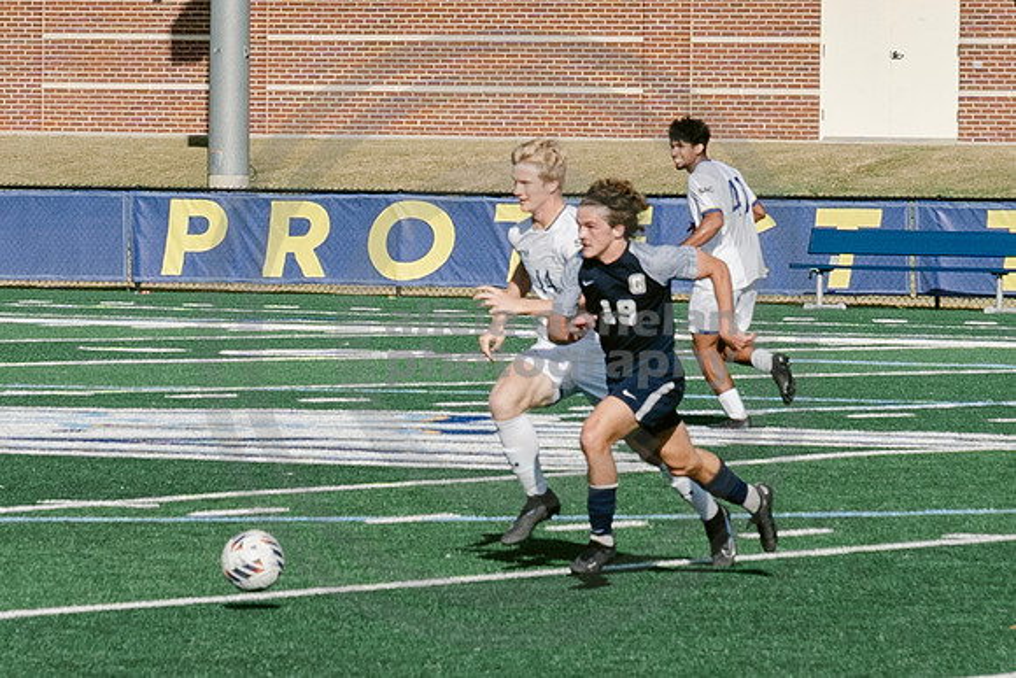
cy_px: 349
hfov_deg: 5.8
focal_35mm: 356
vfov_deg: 3.9
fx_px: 10050
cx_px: 256
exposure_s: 1/4000
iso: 640
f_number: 5.6
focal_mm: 70
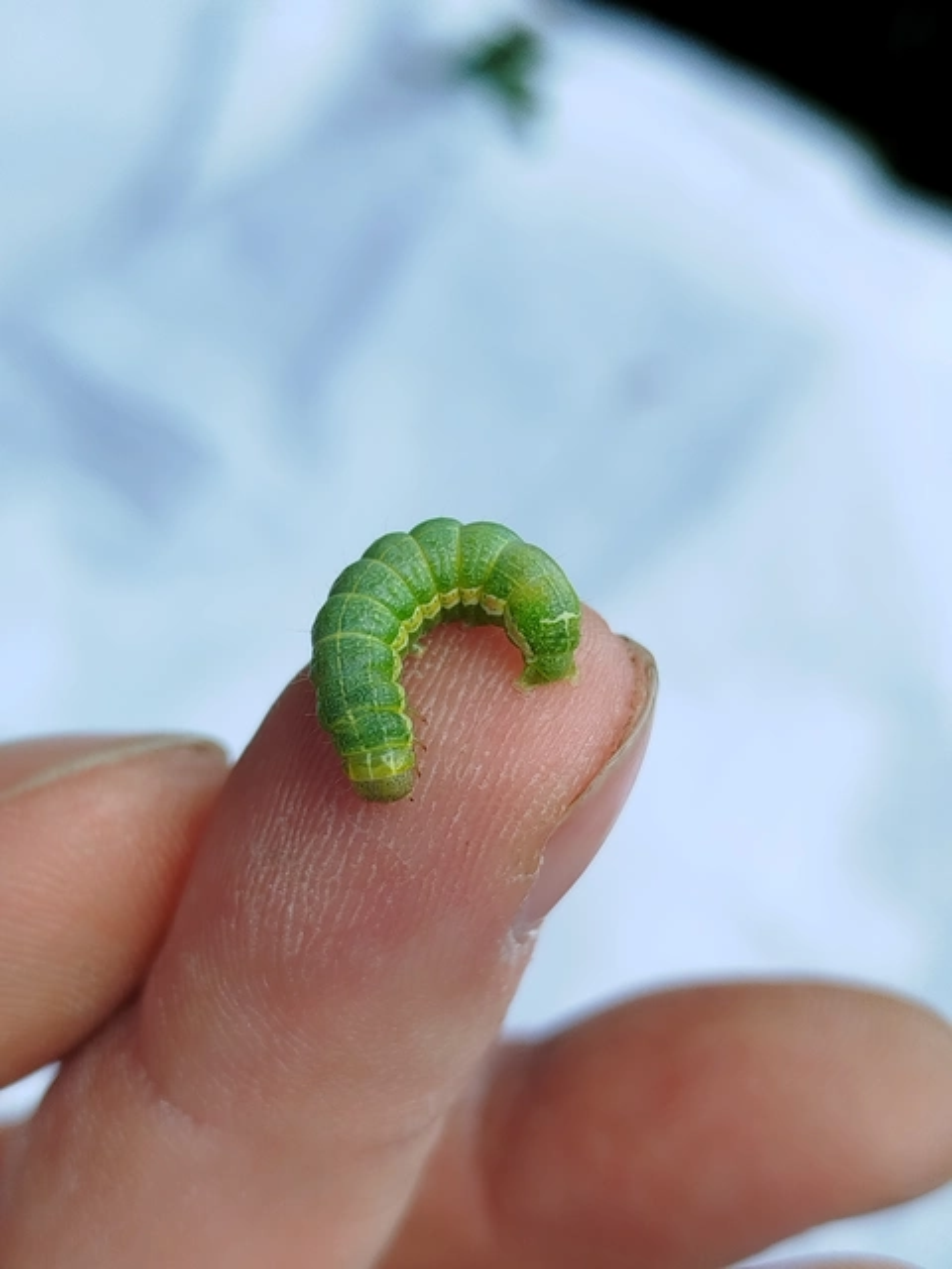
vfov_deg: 39.7
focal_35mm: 48
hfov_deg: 30.3
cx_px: 476
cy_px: 634
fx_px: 1760
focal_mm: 5.31
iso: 50
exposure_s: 1/307
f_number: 1.7
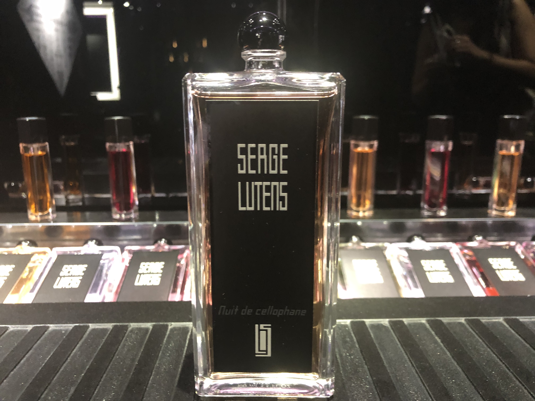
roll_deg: +0.8
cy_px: 200
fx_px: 433
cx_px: 268
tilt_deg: -12.3
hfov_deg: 63.4
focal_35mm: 28
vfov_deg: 49.7
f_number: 1.8
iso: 100
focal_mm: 4
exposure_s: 1/6
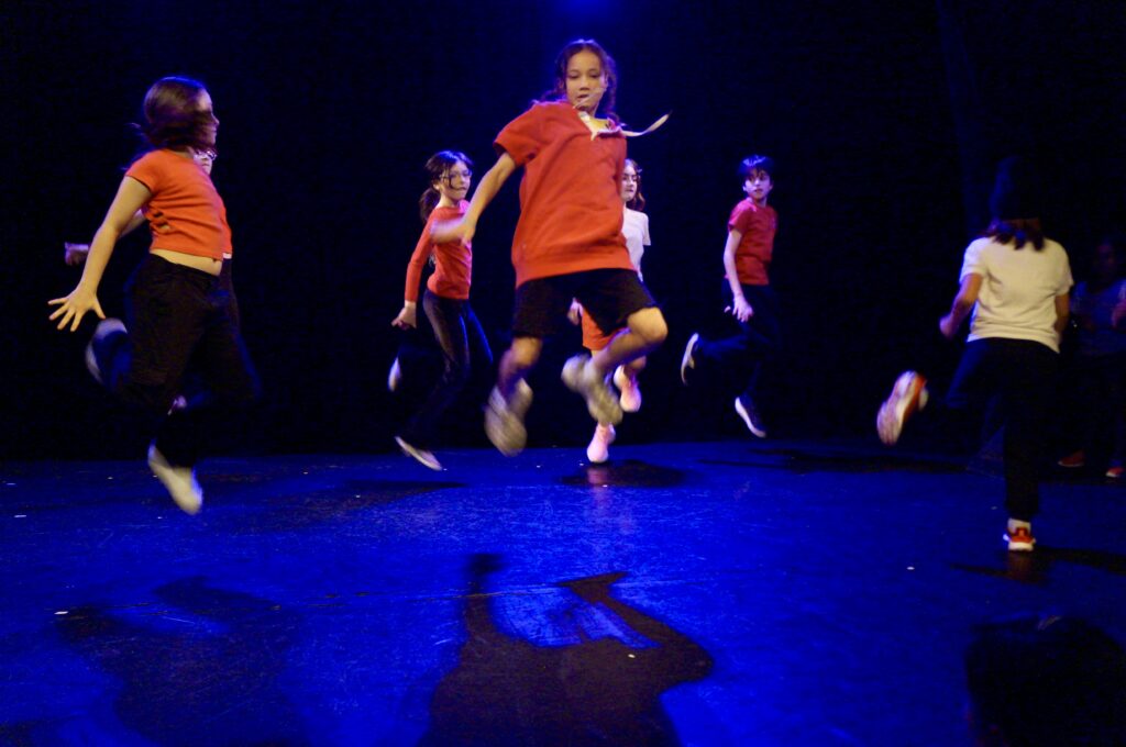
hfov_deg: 59.6
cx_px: 563
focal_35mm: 32
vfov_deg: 41.6
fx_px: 984
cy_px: 374
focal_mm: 21
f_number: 4
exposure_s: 1/100
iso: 3200
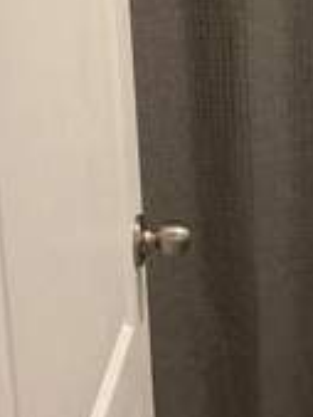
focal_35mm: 110
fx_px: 1324
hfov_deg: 12.7
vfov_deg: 17.5
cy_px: 20
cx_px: 490
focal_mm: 3
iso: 160
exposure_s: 1/60
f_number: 1.8
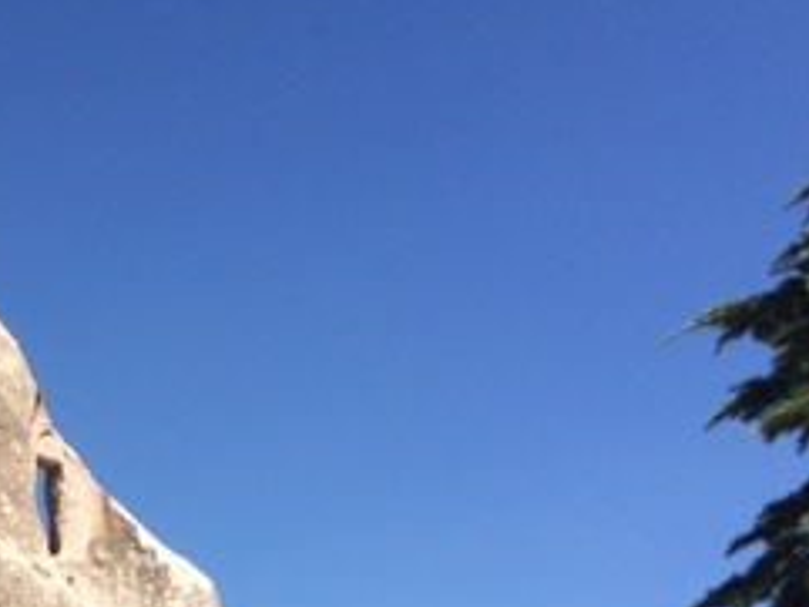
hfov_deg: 24.0
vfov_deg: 18.0
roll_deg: -1.2
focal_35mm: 77
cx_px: -44
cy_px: 765
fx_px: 1800
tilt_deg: +8.0
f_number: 2.2
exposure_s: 1/2740
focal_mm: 4.15
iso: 32
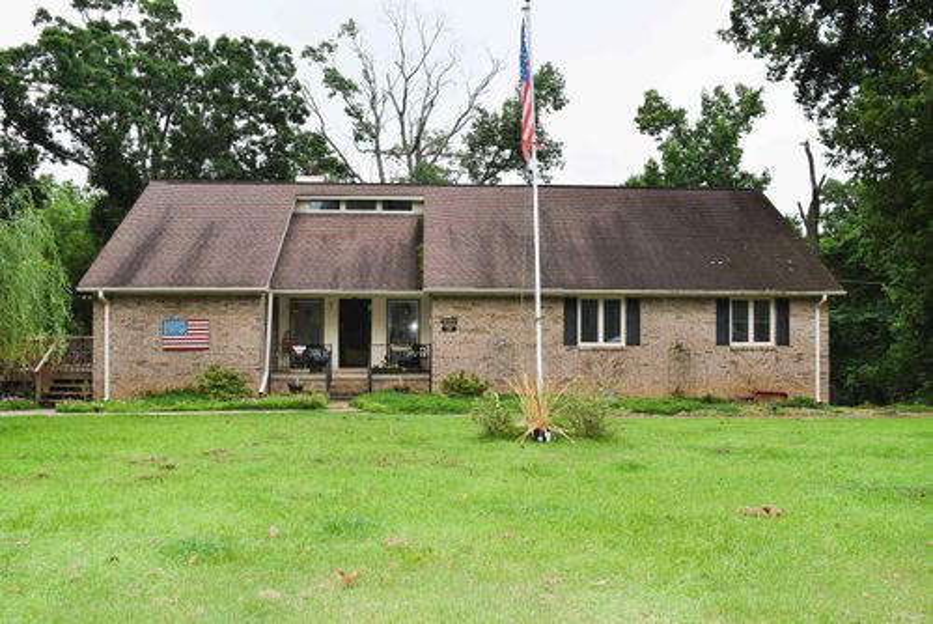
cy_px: 312
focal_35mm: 32
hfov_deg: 59.5
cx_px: 466
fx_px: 817
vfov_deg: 41.8
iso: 450
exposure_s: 1/125
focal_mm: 21
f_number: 5.6
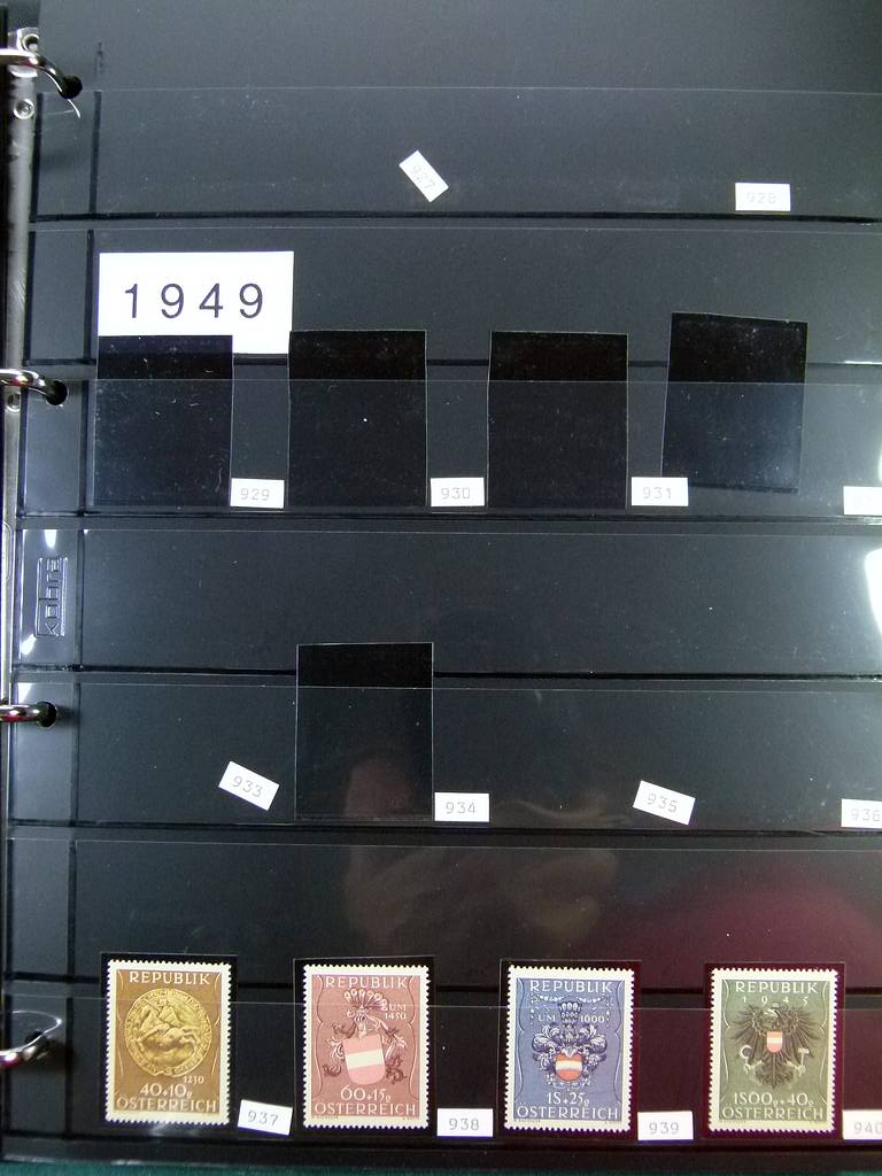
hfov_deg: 36.8
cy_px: 588
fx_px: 1325
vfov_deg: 47.9
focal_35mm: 39
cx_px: 441
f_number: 3.1
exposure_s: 1/125
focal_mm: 7.1
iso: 320
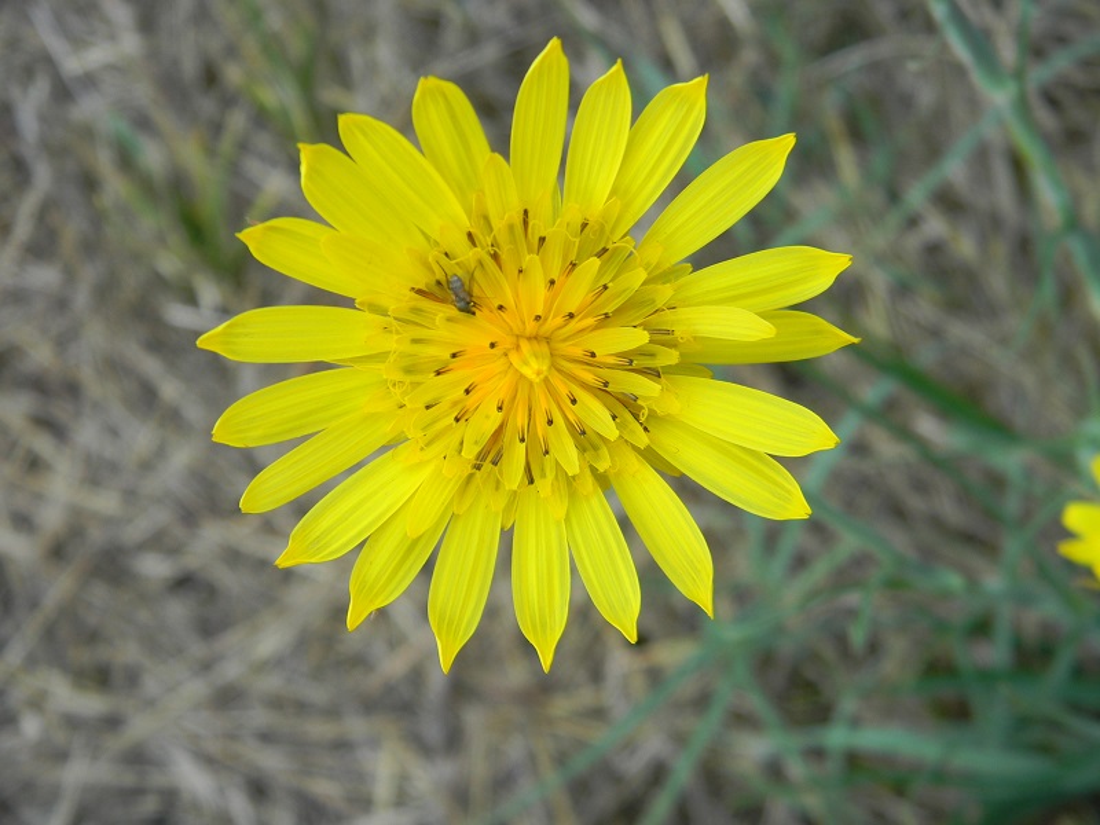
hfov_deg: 23.6
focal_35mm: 83
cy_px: 412
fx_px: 2638
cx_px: 550
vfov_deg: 17.8
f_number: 4.5
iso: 80
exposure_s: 1/51.2
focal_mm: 15.1
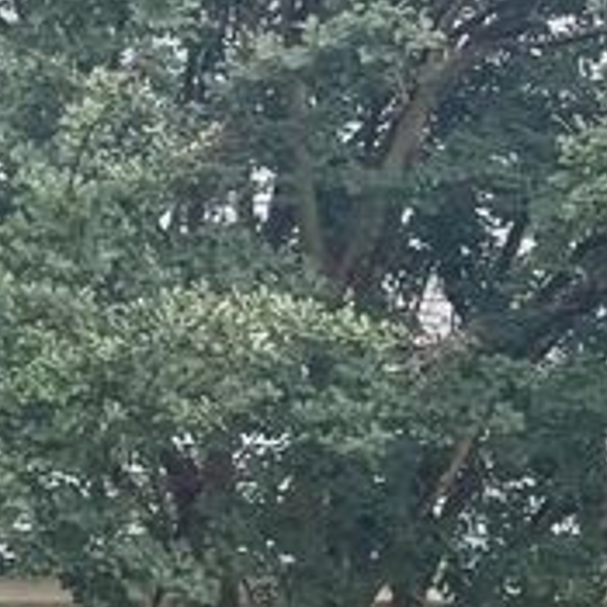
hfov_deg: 6.9
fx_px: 4920
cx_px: -416
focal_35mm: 248
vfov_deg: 7.1
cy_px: 441
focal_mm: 6.76
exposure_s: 1/621
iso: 64
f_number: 1.78
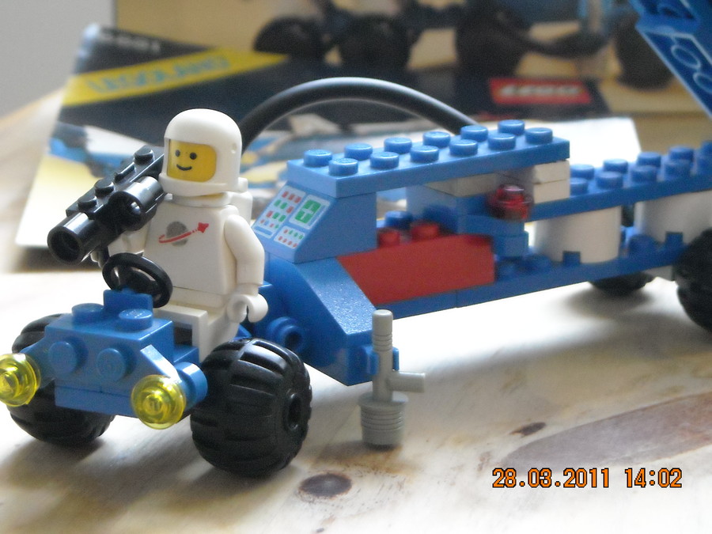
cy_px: 267
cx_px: 356
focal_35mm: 105
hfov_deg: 18.7
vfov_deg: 14.1
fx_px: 2160
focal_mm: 17.1
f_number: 4.7
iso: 800
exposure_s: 1/42
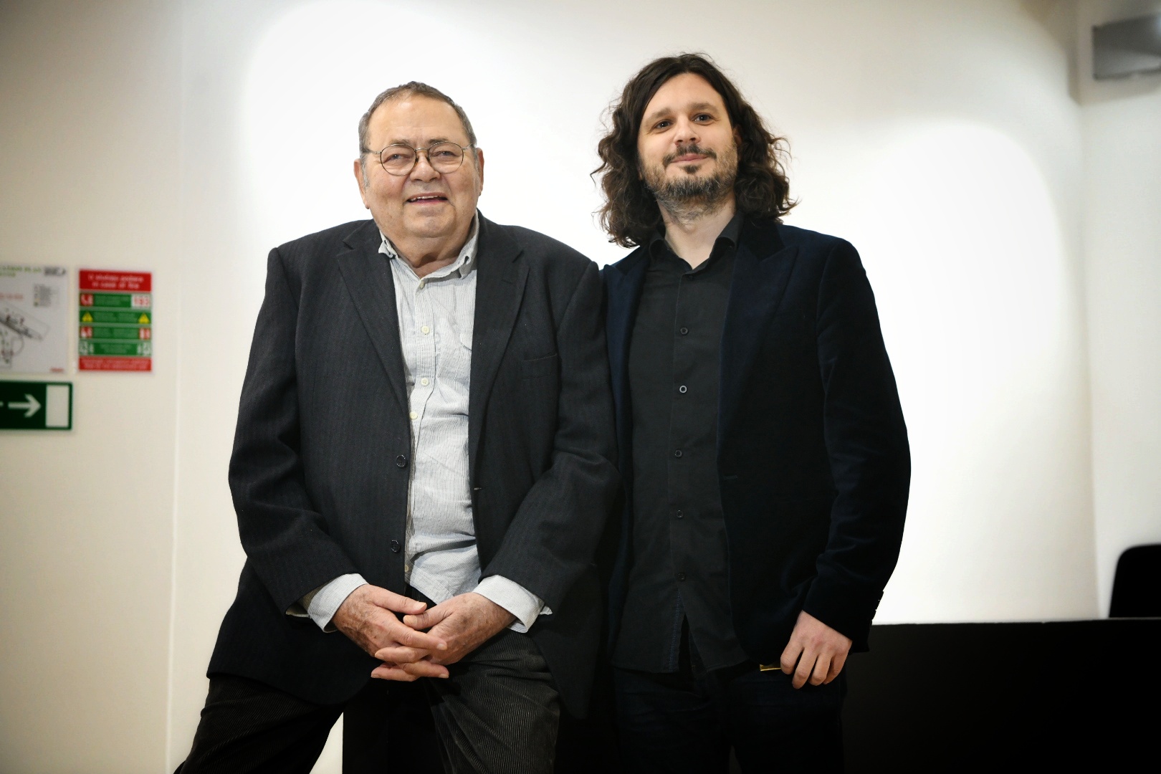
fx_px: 1870
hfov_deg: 34.5
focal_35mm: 58
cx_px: 580
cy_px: 387
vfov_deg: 23.4
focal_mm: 58
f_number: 4
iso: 4000
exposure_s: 1/200
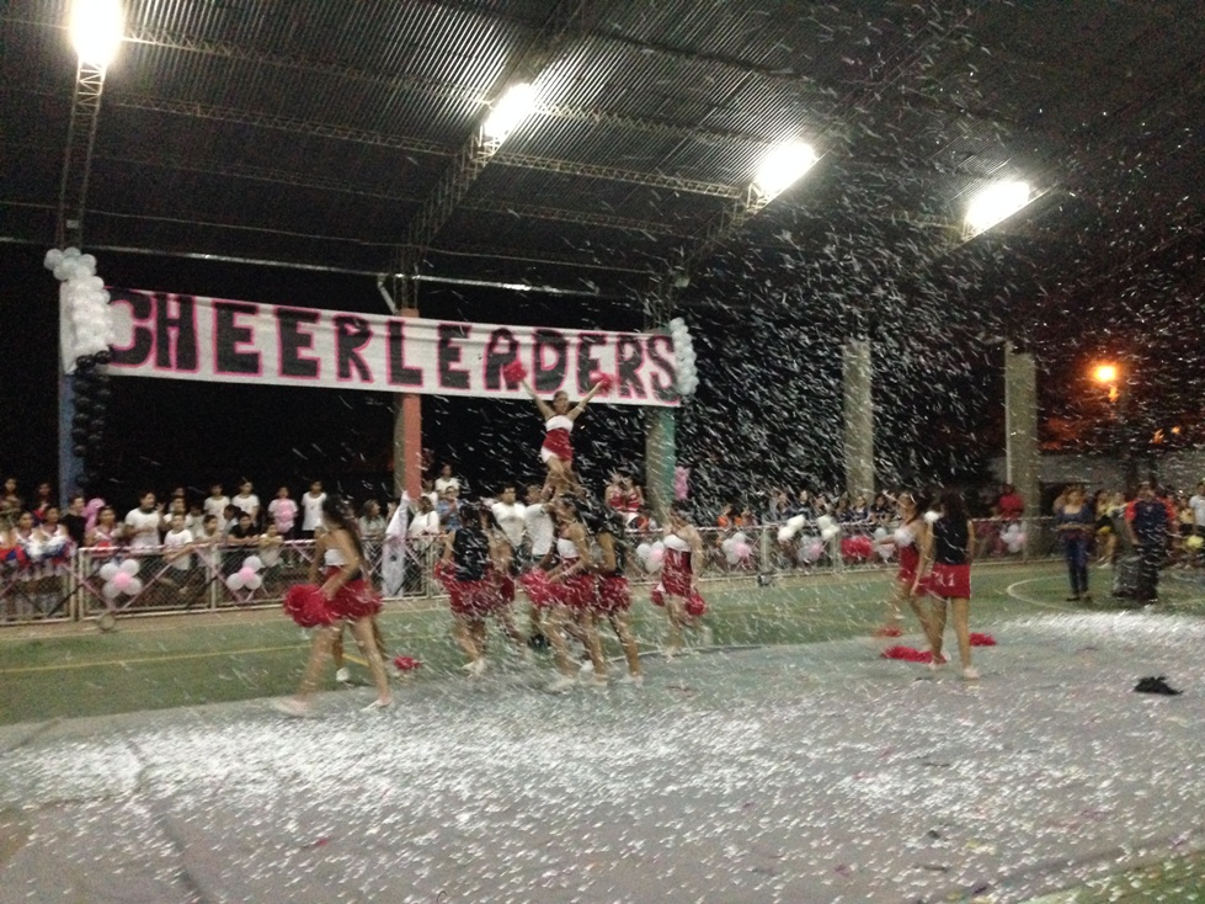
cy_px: 452
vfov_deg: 42.9
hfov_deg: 55.4
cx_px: 602
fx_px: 1149
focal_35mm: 33
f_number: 2.4
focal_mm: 4.12
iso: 800
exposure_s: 1/15
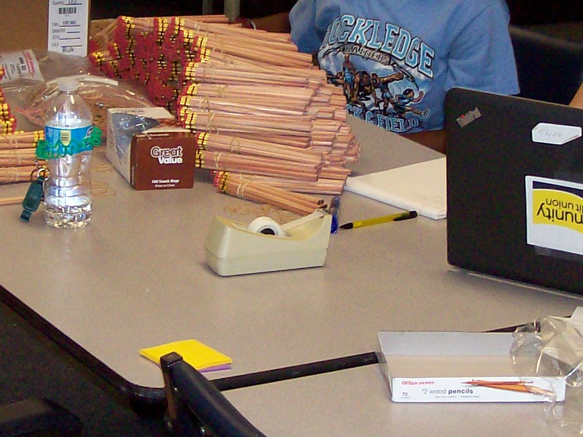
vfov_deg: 12.3
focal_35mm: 120
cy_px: 111
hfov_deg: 16.4
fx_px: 2020
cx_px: 223
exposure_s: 1/73.1
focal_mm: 7.6
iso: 140
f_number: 3
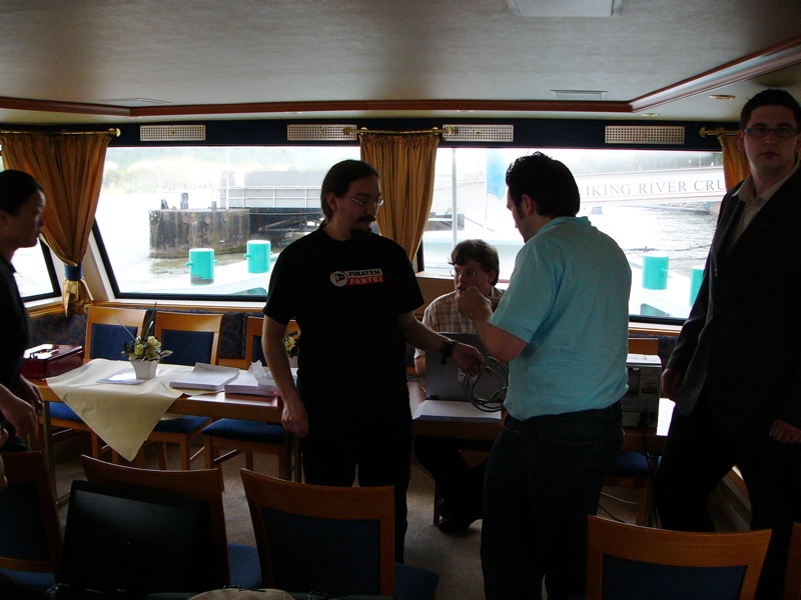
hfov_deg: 51.4
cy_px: 300
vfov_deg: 39.7
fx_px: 833
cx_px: 400
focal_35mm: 36
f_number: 2.8
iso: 150
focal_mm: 6
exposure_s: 1/80
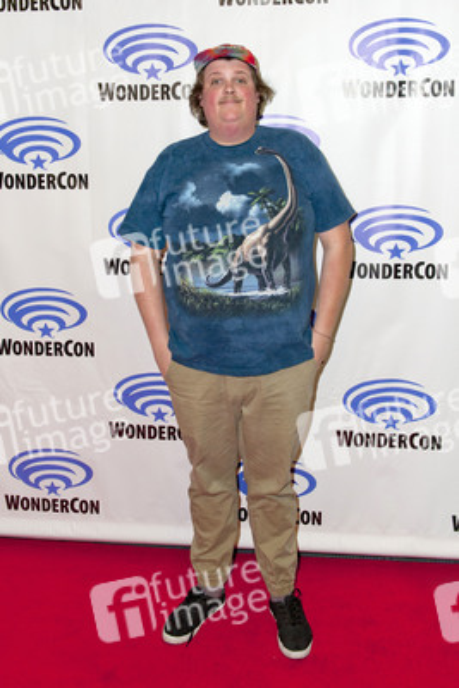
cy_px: 344
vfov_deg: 60.3
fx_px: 592
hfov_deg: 42.4
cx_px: 230
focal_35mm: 31
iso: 400
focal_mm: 31
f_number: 4.5
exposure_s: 1/400
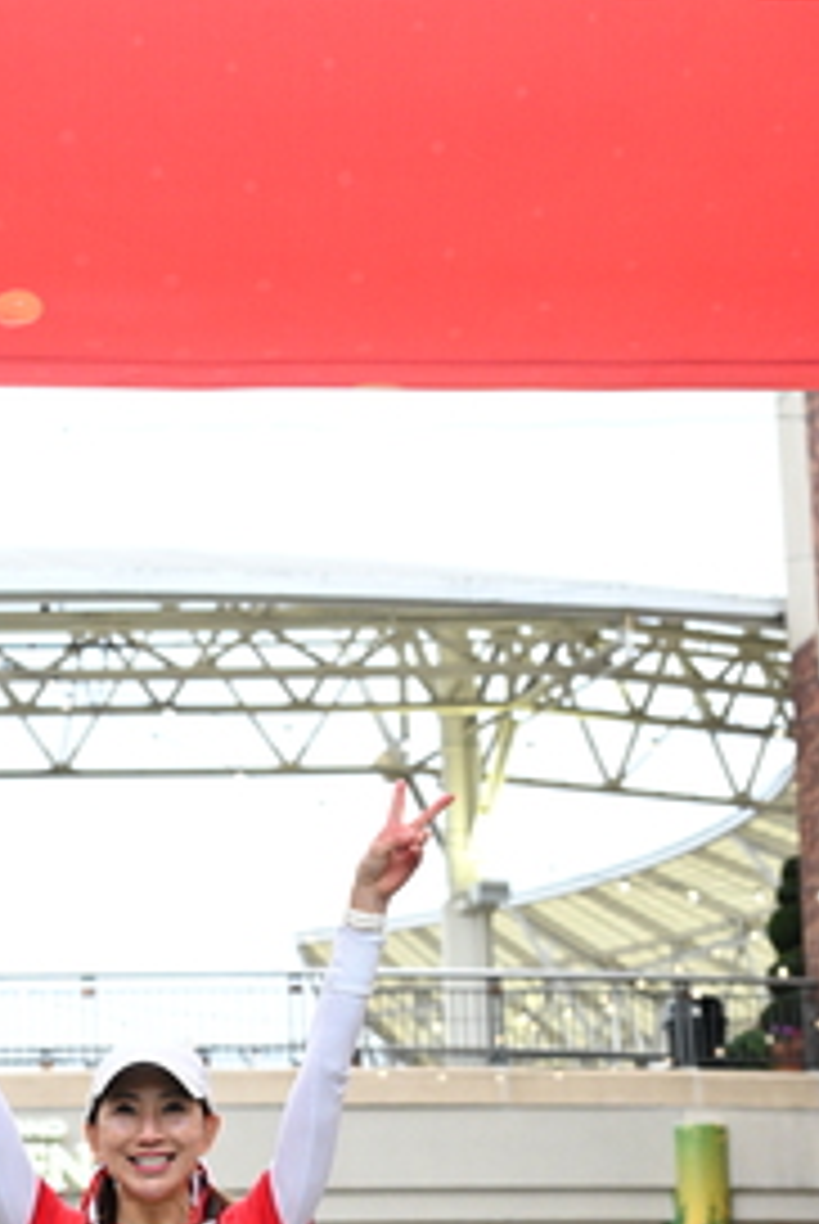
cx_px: 133
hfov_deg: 13.0
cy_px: 1188
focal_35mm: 105
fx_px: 3574
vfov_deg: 19.0
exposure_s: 1/400
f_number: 4
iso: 3200
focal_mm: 52
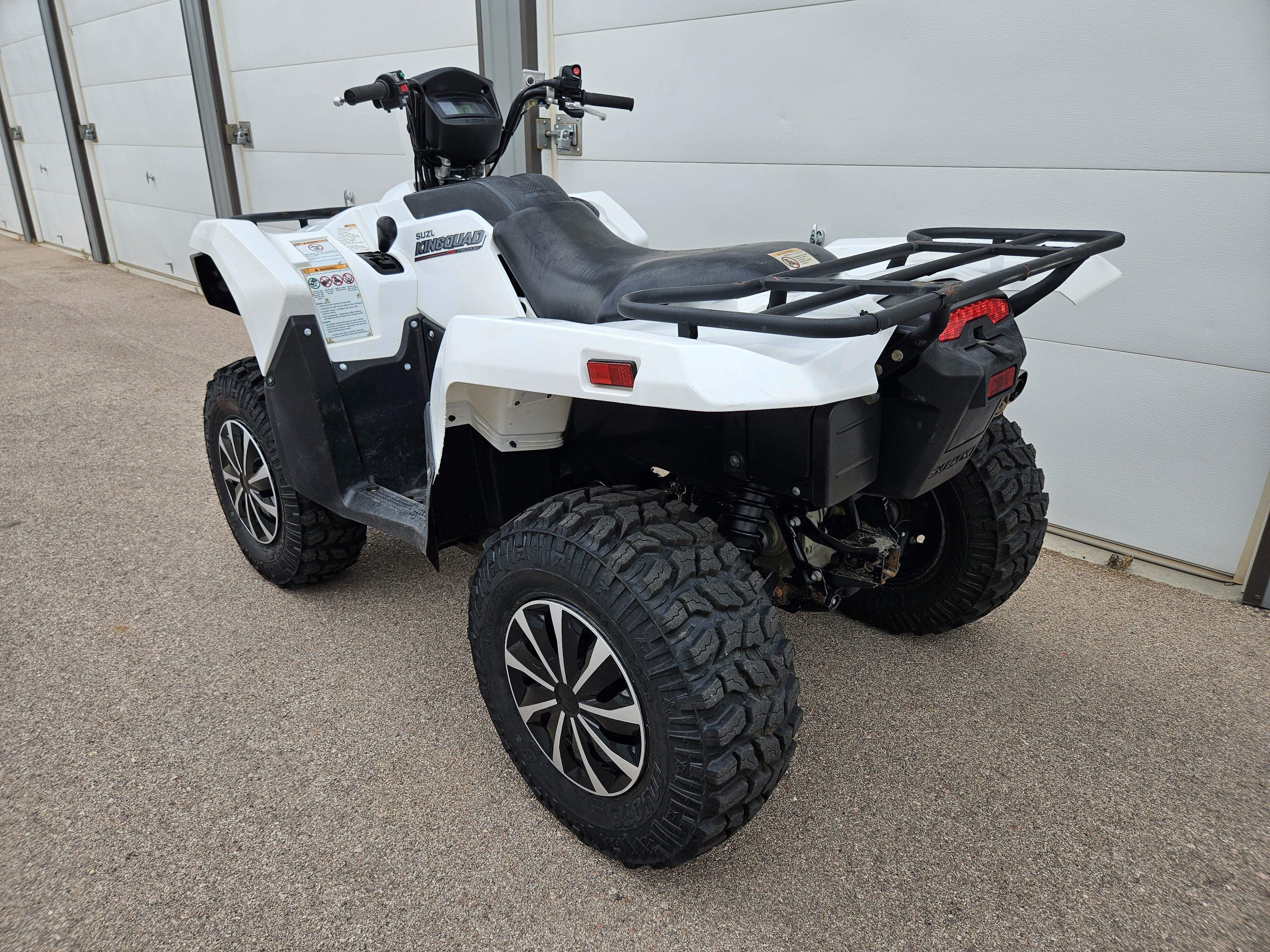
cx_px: 635
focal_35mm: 23
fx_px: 844
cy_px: 476
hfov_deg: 73.9
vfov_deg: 58.9
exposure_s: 1/965
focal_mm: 5.4
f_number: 1.8
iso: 25
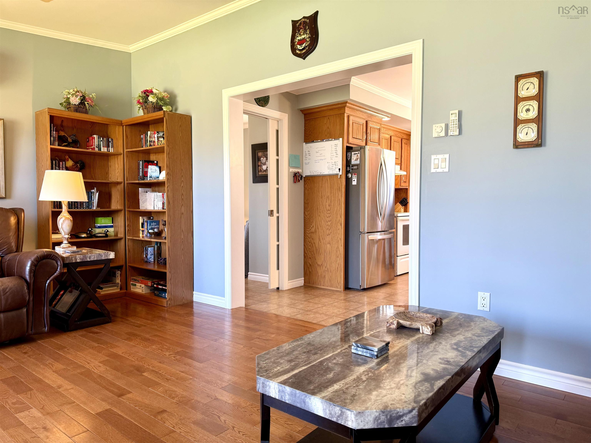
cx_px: 296
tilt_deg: -2.5
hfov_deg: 71.6
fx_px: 410
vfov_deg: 56.8
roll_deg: +1.0
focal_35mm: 24
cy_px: 222
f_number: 1.78
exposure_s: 1/60
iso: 125
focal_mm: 6.76
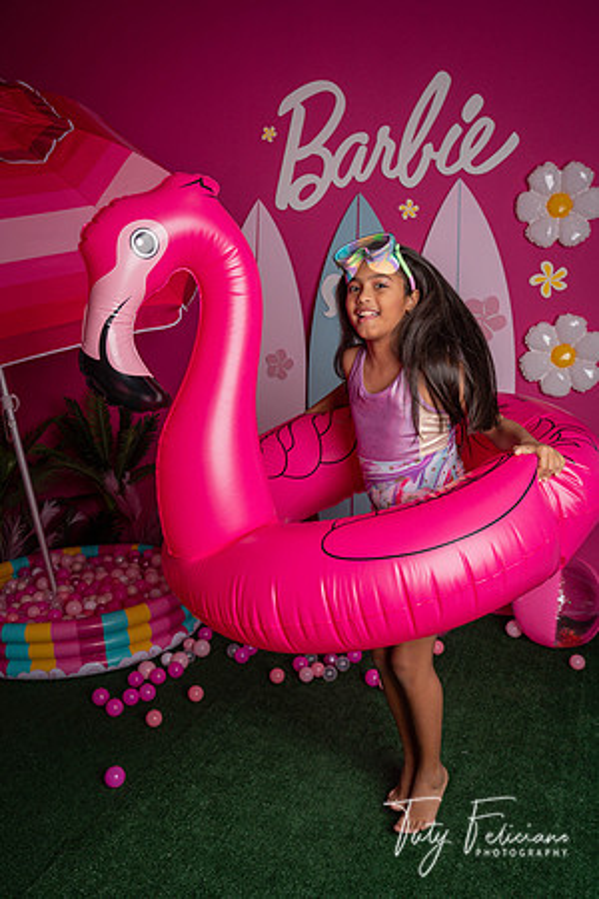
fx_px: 749
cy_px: 450
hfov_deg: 43.6
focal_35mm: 30
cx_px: 300
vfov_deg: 61.9
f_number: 6.3
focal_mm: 30
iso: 500
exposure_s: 1/200
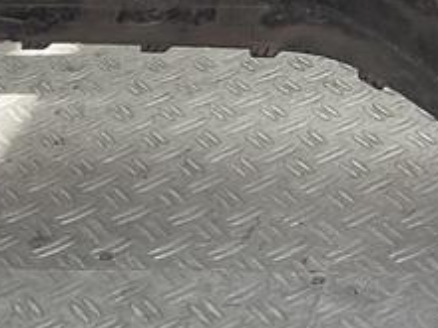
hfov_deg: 14.5
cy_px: 12
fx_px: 1683
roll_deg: +7.6
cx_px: 466
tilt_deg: -25.4
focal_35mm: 133
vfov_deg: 11.1
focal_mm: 3
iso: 20
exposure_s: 1/120
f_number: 1.8
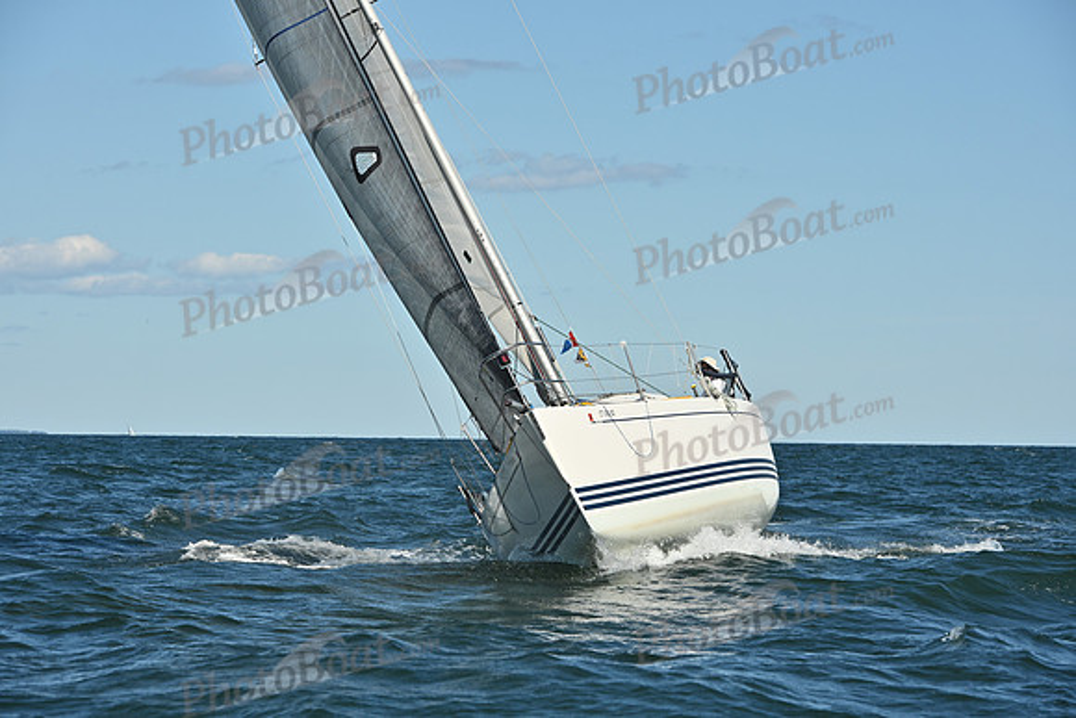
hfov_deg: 13.7
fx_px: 4484
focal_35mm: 150
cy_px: 359
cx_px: 538
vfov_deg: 9.2
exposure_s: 1/1600
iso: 320
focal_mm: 150
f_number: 9
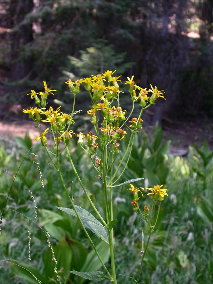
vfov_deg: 29.0
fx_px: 550
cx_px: 106
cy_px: 142
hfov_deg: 21.9
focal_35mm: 67
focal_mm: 14
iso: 100
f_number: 3.7
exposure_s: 1/104
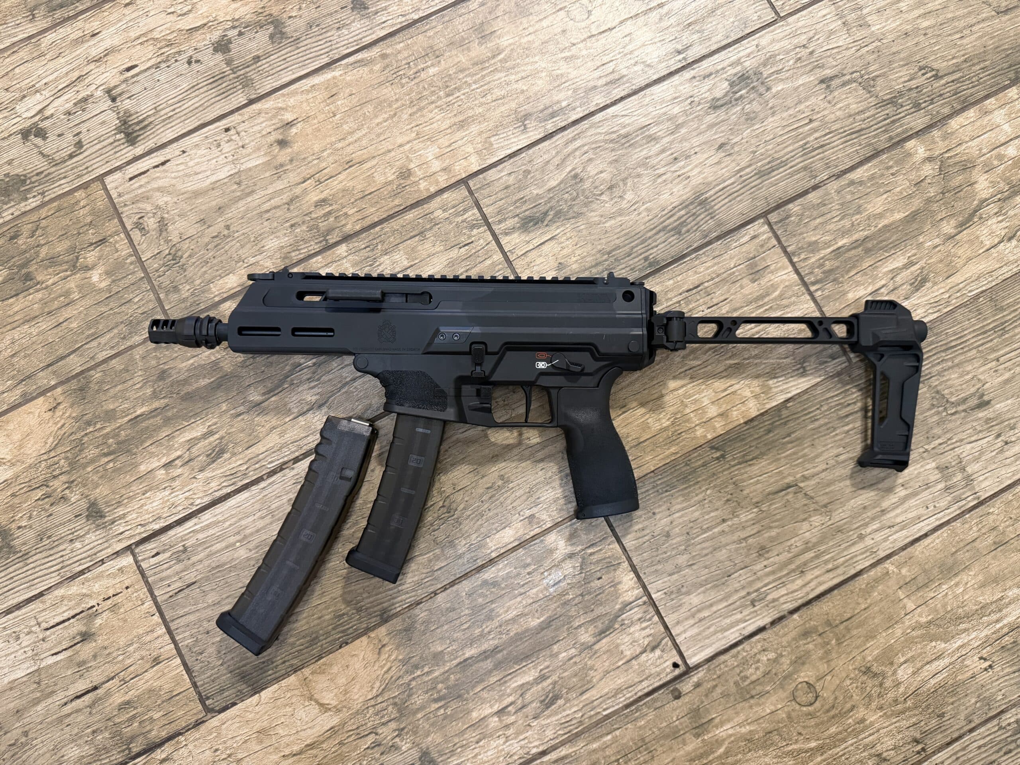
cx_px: 510
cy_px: 382
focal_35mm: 24
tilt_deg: -83.4
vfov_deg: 56.8
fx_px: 707
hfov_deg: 71.6
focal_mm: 6.76
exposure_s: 1/60
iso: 640
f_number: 1.78
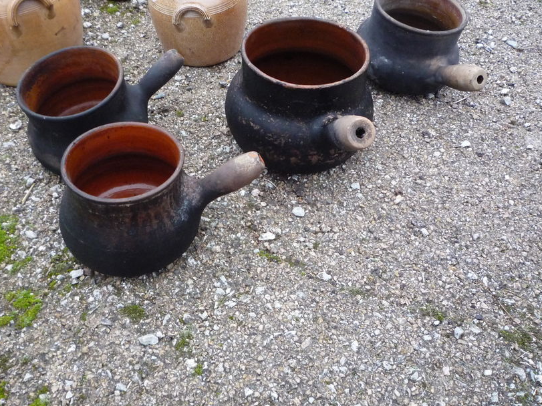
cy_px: 160
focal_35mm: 37
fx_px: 579
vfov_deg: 38.5
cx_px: 241
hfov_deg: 50.0
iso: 320
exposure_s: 1/30
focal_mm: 5.2
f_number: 3.3
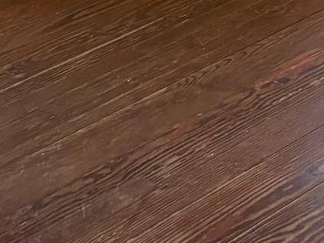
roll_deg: -1.3
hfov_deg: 11.6
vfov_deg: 8.3
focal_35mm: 156
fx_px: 1461
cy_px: -434
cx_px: 603
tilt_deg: -7.8
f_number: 1.6
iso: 250
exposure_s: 1/60
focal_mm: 5.96
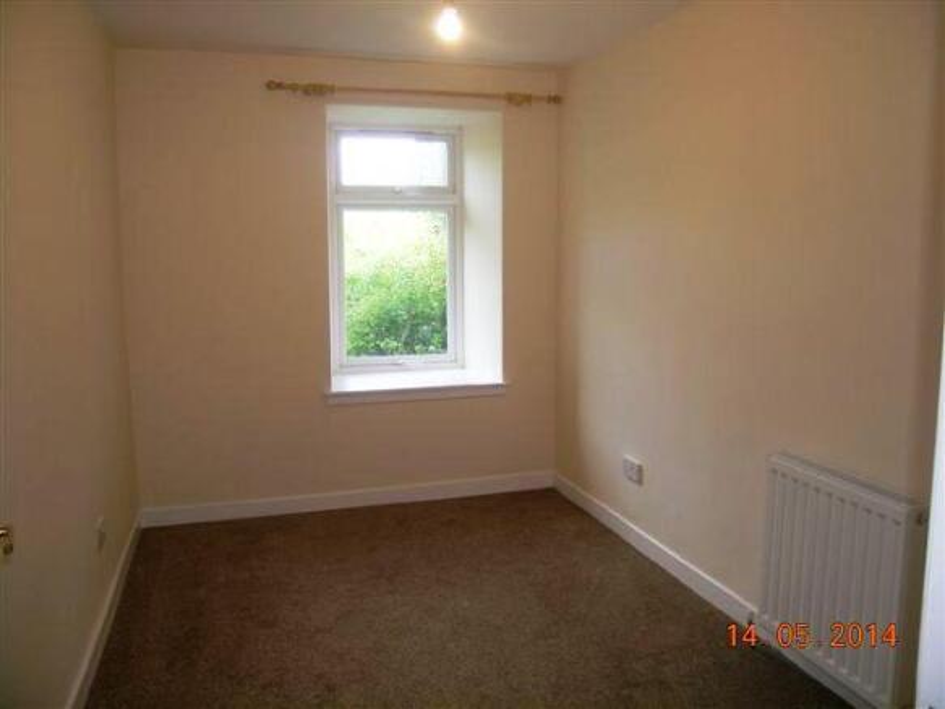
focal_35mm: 28
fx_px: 764
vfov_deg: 49.7
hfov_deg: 63.5
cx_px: 472
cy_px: 354
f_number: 2.8
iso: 50
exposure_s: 1/53.8
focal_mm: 5.8
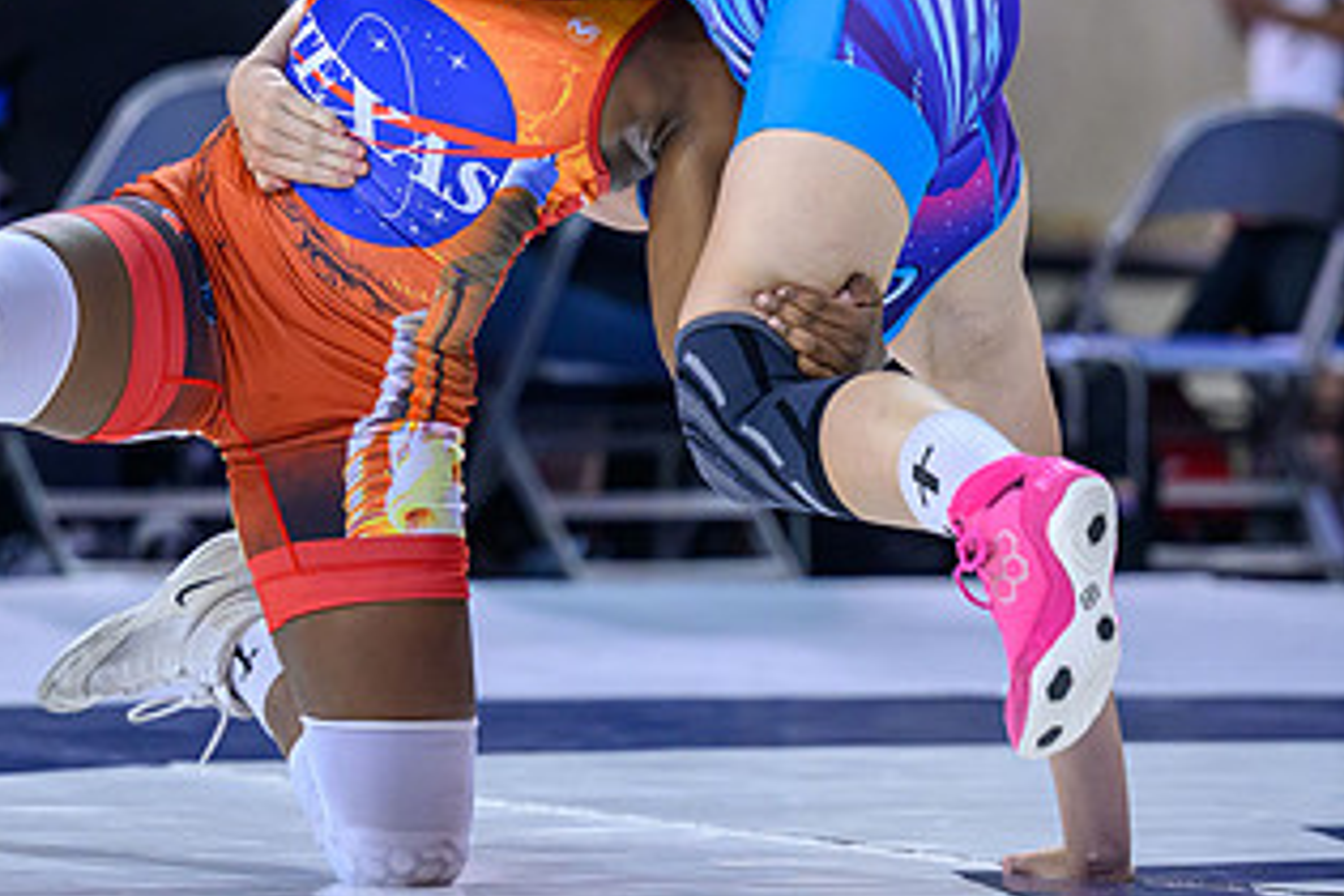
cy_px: 286
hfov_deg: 7.9
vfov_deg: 5.2
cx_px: 462
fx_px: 9781
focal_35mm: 262
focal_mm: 125
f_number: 2.8
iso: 3200
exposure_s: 1/800
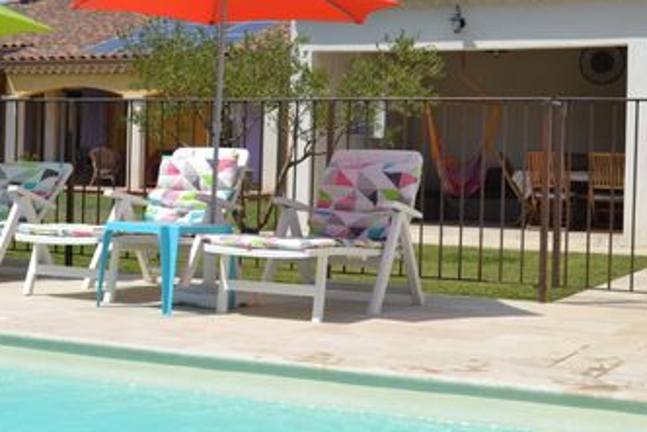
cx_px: 181
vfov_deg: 20.9
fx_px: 1169
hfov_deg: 30.5
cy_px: 167
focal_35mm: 65
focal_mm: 24
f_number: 9
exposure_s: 1/320
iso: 100
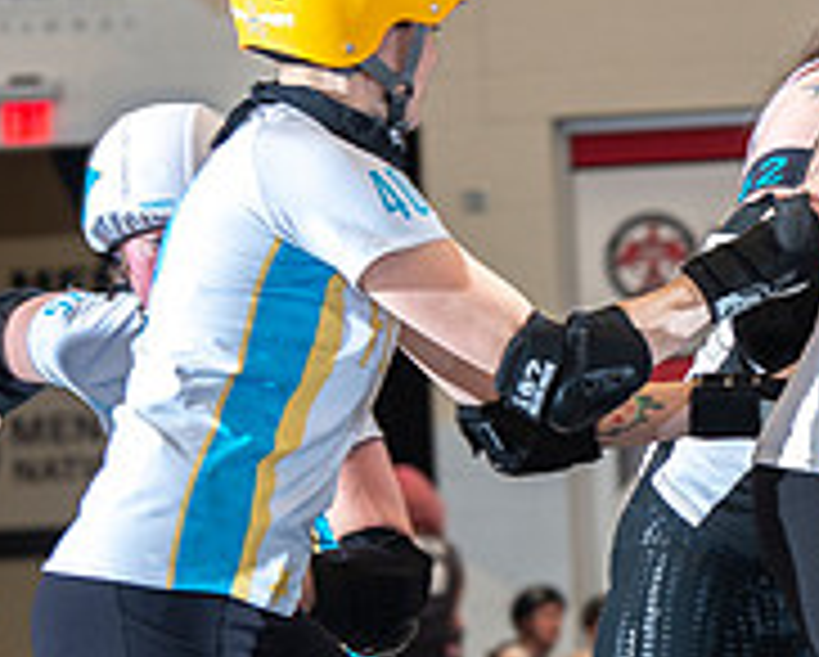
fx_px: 9415
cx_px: 896
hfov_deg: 5.0
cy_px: 524
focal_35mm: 388
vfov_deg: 4.0
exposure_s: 1/160
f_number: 5.6
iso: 500
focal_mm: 130
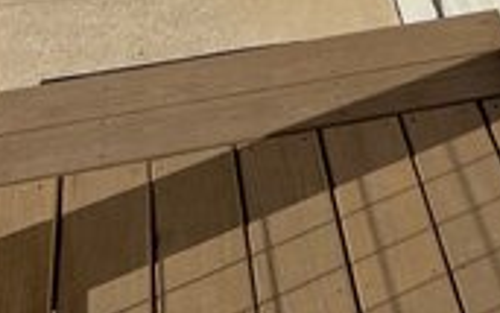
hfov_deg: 19.8
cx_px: 447
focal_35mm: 103
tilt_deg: -10.7
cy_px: -480
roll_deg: -0.4
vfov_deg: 10.6
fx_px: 1404
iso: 50
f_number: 1.5
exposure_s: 1/16393
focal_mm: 5.7
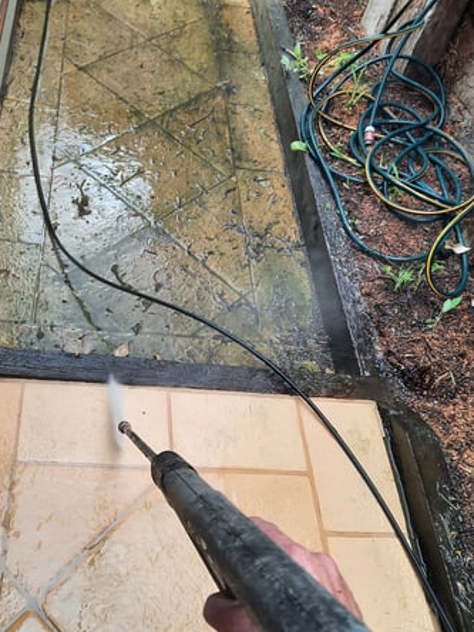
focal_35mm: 36
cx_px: 162
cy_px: 302
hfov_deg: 39.2
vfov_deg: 51.3
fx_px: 657
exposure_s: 1/100
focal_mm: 4.6
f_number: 2
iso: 40
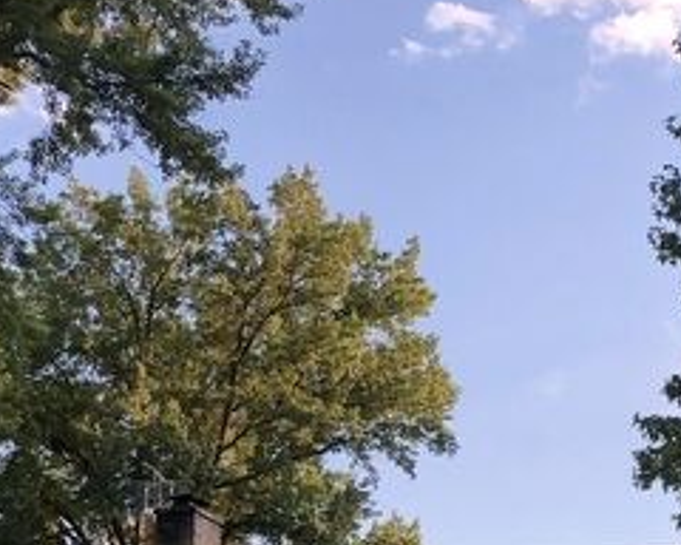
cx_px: 216
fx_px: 1834
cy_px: 627
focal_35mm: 91
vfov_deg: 16.3
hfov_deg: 20.9
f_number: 1.8
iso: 20
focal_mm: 4
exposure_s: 1/121
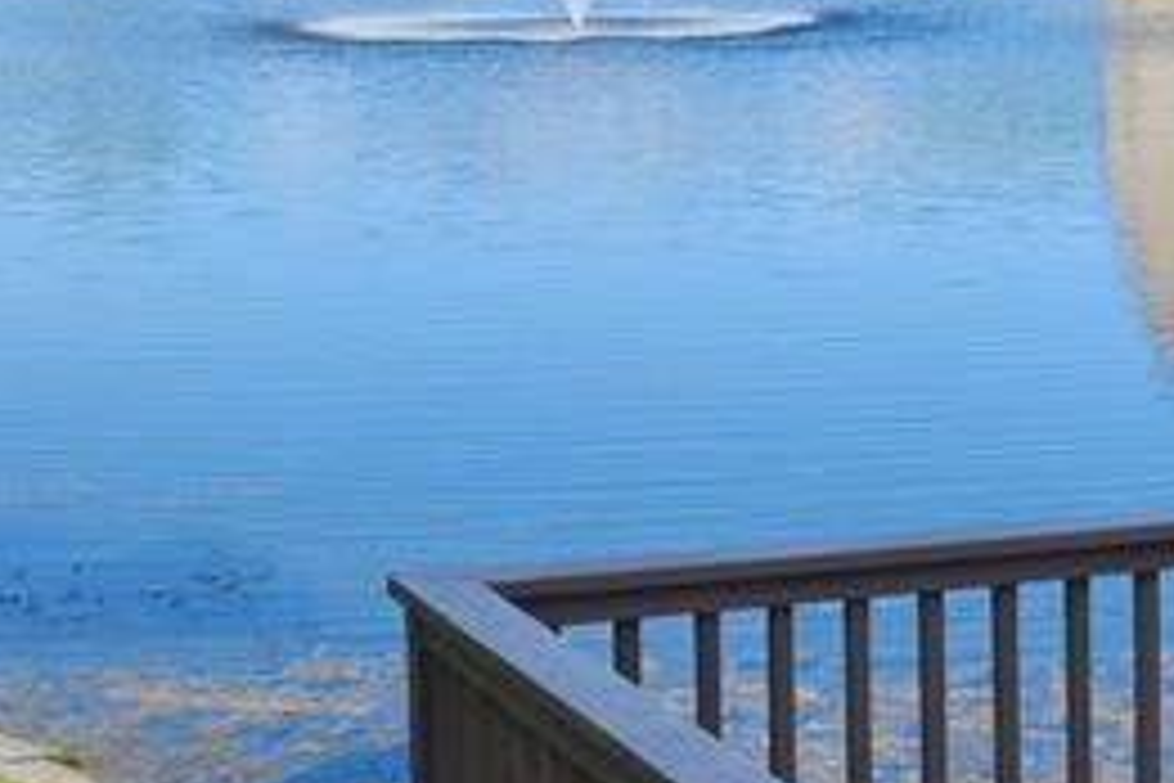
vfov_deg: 12.6
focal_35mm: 106
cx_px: 715
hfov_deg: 19.3
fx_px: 3457
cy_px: -189
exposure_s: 1/400
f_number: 11
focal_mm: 18
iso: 400
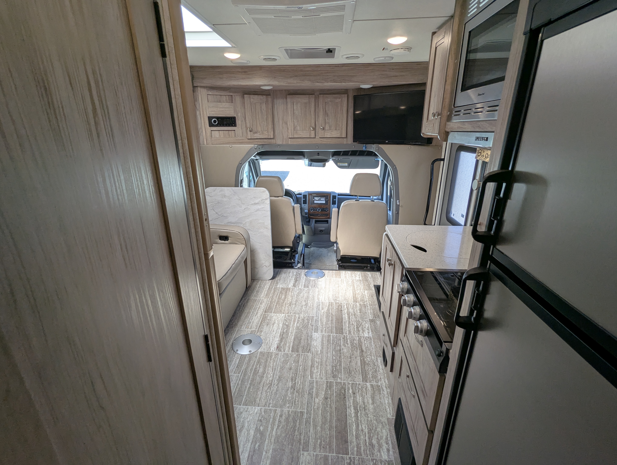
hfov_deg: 94.4
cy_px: 232
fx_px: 286
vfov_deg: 78.2
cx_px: 308
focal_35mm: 16
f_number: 2.2
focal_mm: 2.35
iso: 69
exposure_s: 1/217
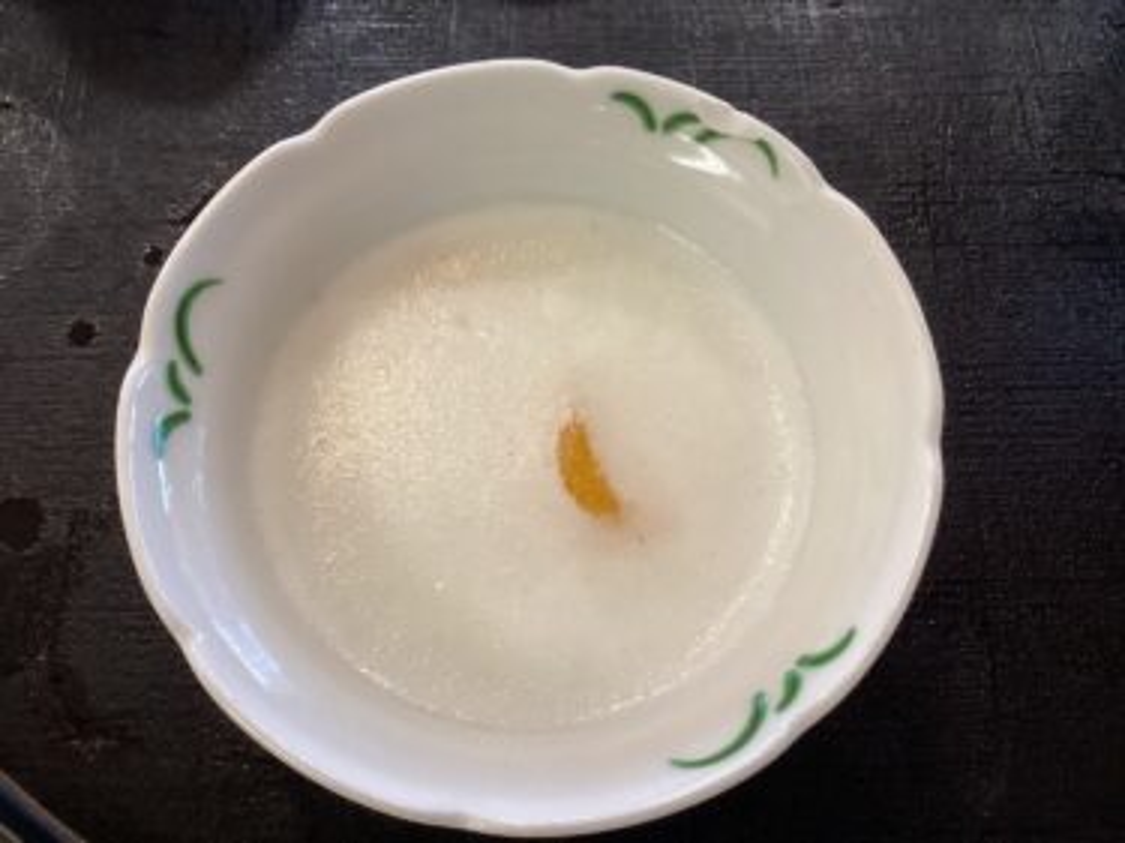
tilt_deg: -68.4
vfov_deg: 45.4
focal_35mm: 31
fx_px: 1007
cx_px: 562
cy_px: 422
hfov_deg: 58.4
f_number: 2.4
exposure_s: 1/60
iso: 200
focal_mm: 3.3
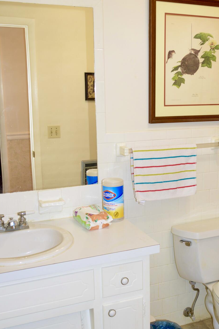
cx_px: 152
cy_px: 163
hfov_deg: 29.0
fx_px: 420
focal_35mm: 46
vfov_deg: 42.7
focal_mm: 32
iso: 1250
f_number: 5
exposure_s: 1/60
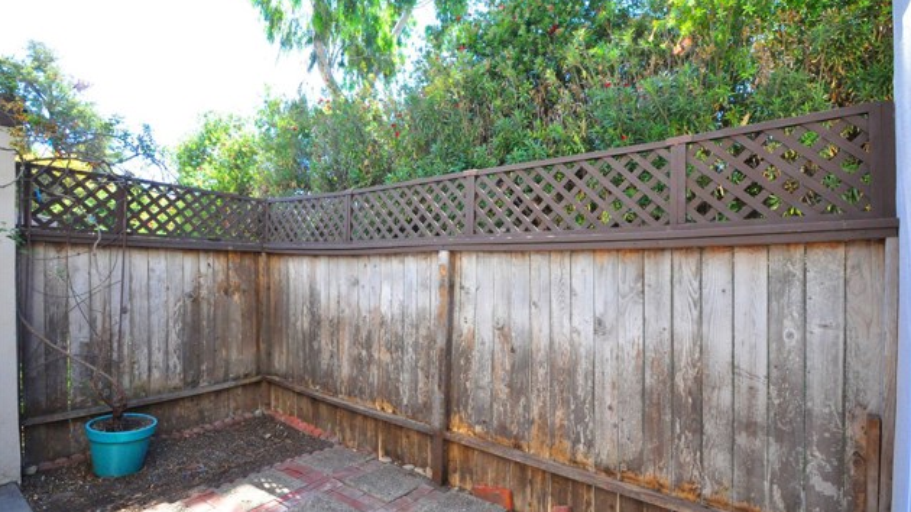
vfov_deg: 62.3
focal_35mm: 18
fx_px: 423
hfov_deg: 94.2
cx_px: 460
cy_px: 241
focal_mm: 11
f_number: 13
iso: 2500
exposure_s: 1/200
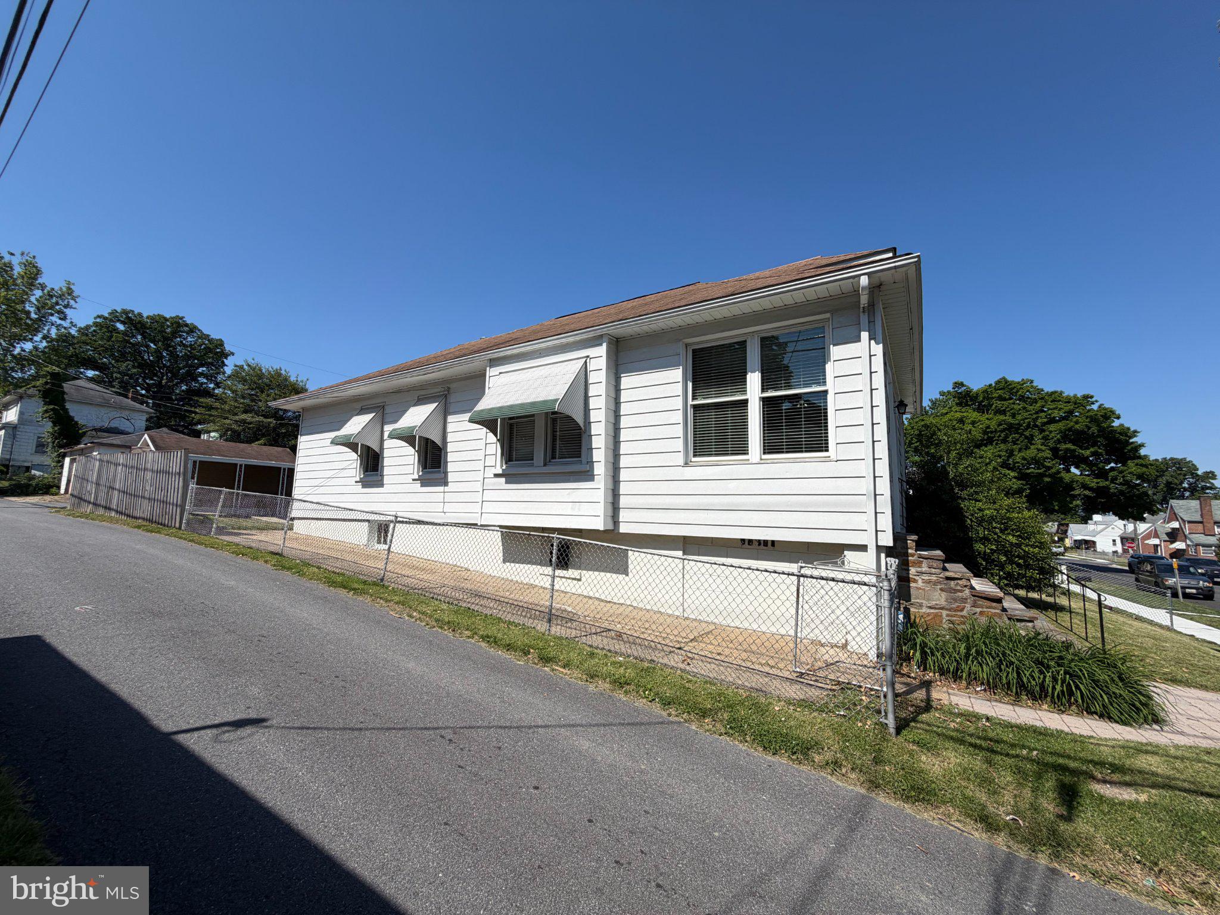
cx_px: 610
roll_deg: -1.4
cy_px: 458
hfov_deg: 102.1
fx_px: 493
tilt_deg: +6.7
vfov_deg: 85.7
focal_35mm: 14
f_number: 2.2
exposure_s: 1/1339
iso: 20
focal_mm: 2.22
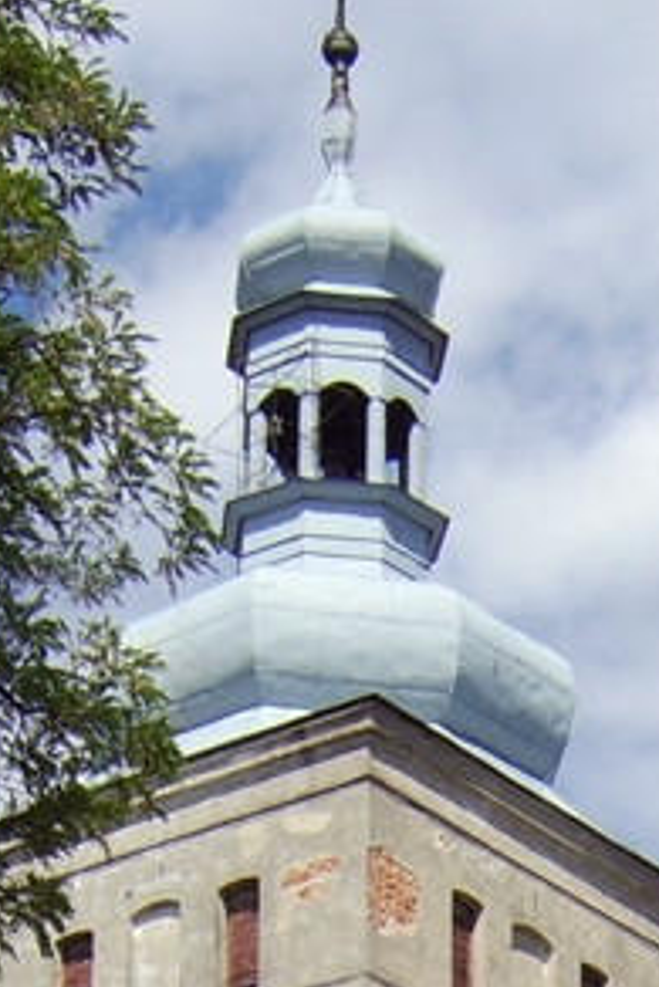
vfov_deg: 16.4
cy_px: 1504
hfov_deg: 12.0
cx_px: 602
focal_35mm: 113
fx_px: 3099
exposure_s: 1/420
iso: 71
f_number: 6.7
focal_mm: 8.13
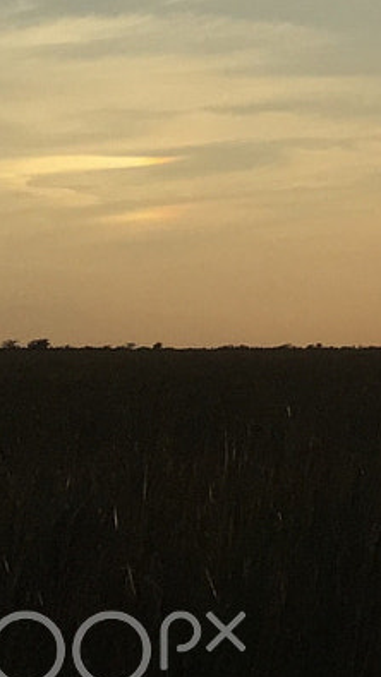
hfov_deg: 8.0
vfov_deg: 16.1
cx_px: 1193
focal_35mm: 128
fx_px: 2300
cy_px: -153
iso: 32
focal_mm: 4.15
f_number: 2.2
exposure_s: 1/3300
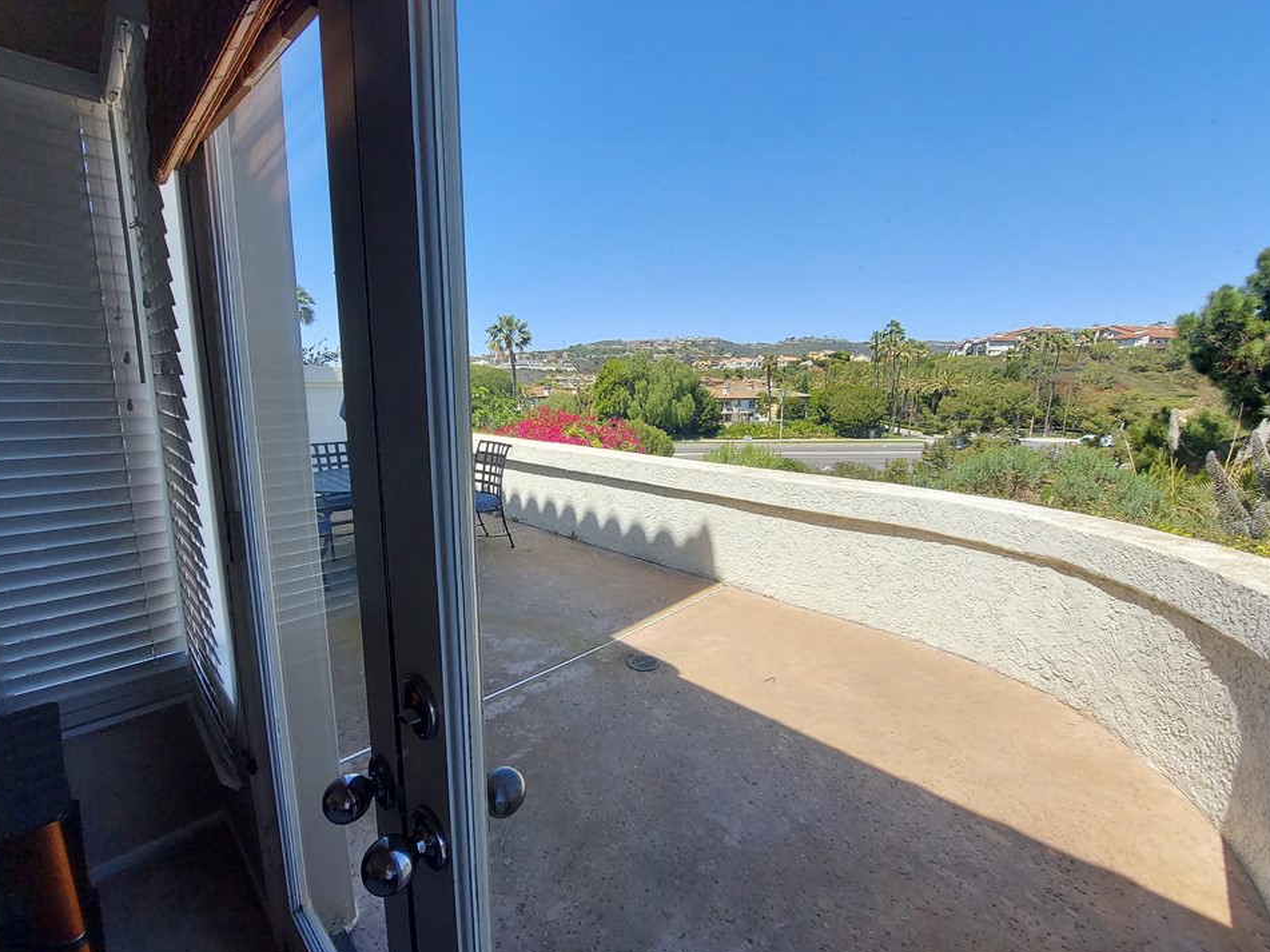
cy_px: 479
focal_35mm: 14
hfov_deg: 102.0
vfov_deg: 85.7
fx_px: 514
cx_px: 602
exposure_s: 1/1011
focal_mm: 1.74
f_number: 2.2
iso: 50
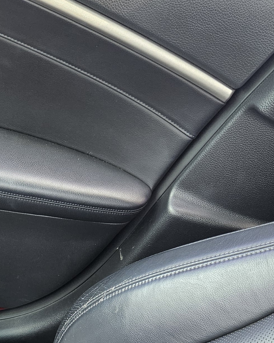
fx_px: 740
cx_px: 90
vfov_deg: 24.0
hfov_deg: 20.9
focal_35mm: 73
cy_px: 398
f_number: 1.8
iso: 200
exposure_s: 1/180
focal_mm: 5.4
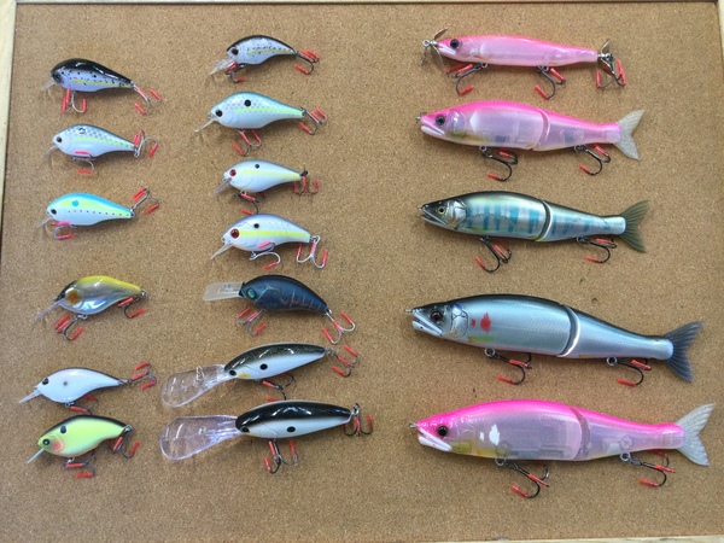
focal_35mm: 31
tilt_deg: -82.7
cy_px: 272
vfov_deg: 45.4
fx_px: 648
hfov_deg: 58.4
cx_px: 362
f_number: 2.4
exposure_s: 1/30
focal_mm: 3.3
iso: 50
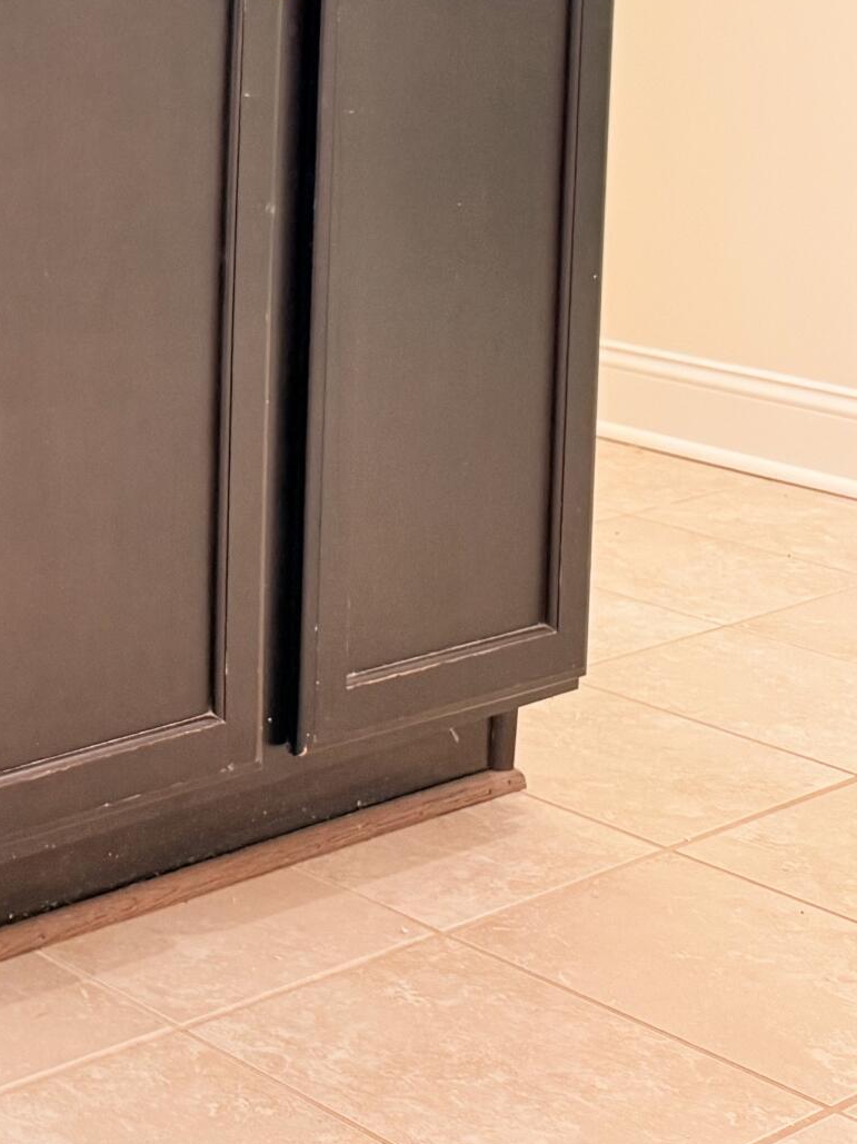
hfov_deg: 17.2
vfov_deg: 26.4
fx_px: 2312
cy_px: 14
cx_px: -686
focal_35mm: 70
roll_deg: +0.5
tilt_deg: -4.8
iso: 160
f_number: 1.78
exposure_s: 1/60
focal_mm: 6.76
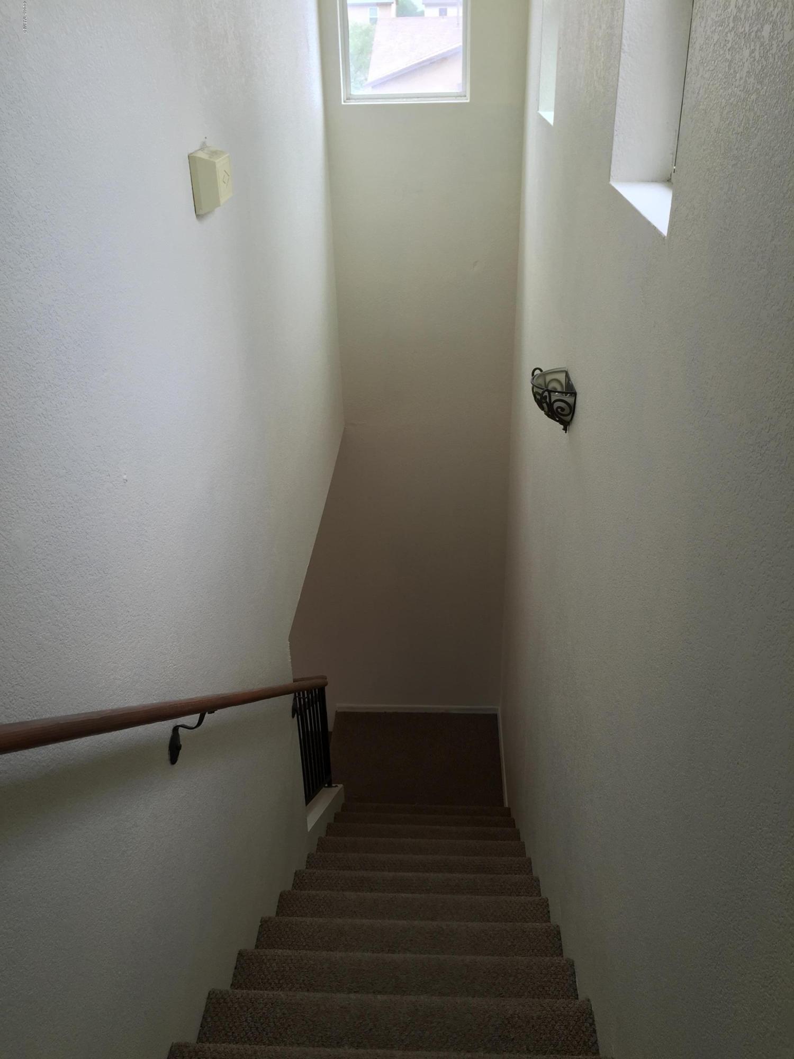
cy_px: 530
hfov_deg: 48.2
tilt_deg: -28.3
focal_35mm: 29
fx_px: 887
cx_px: 397
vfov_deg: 61.7
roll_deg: +0.6
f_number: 2.2
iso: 32
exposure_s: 1/40
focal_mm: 4.15
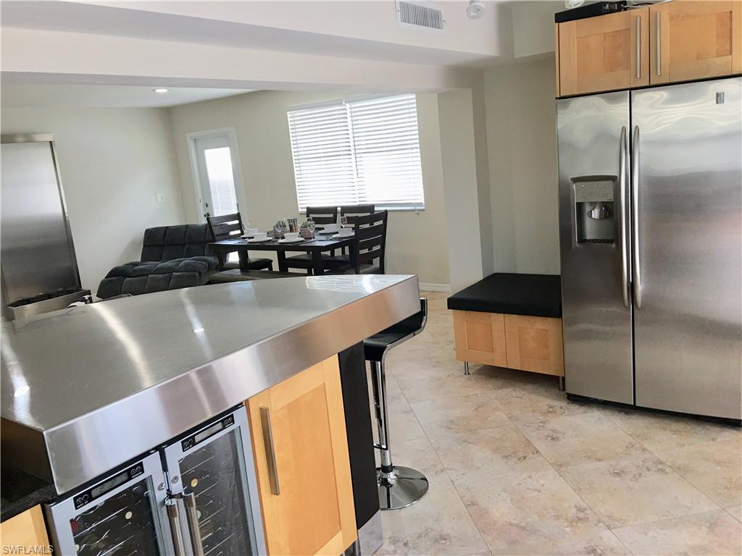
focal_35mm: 29
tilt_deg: -10.4
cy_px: 278
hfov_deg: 61.7
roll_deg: +5.9
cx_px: 371
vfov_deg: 48.2
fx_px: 622
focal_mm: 4.15
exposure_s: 1/30
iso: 32
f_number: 2.2
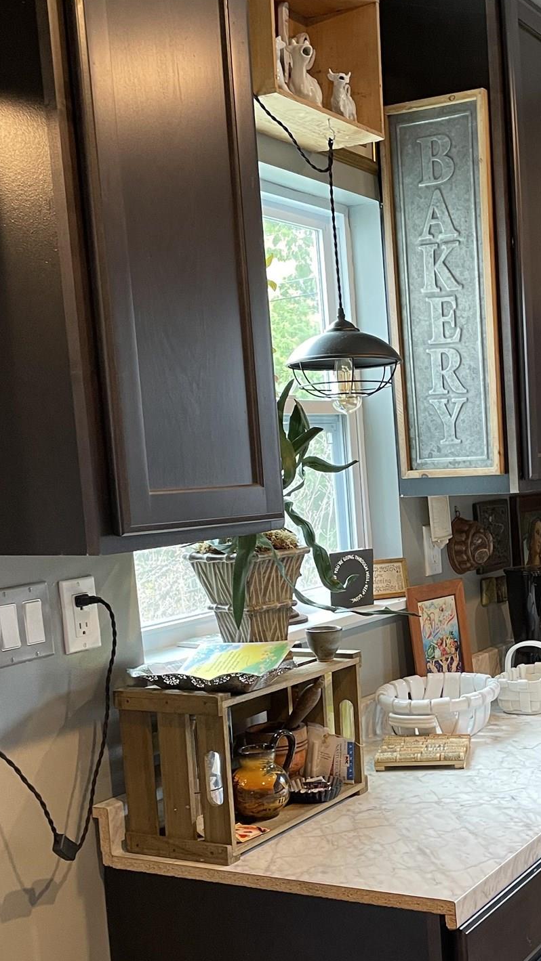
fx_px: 1173
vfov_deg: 44.3
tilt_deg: -7.0
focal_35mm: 46
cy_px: 587
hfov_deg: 25.4
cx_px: 445
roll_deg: +4.1
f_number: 1.6
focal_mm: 4.2
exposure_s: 1/60
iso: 160
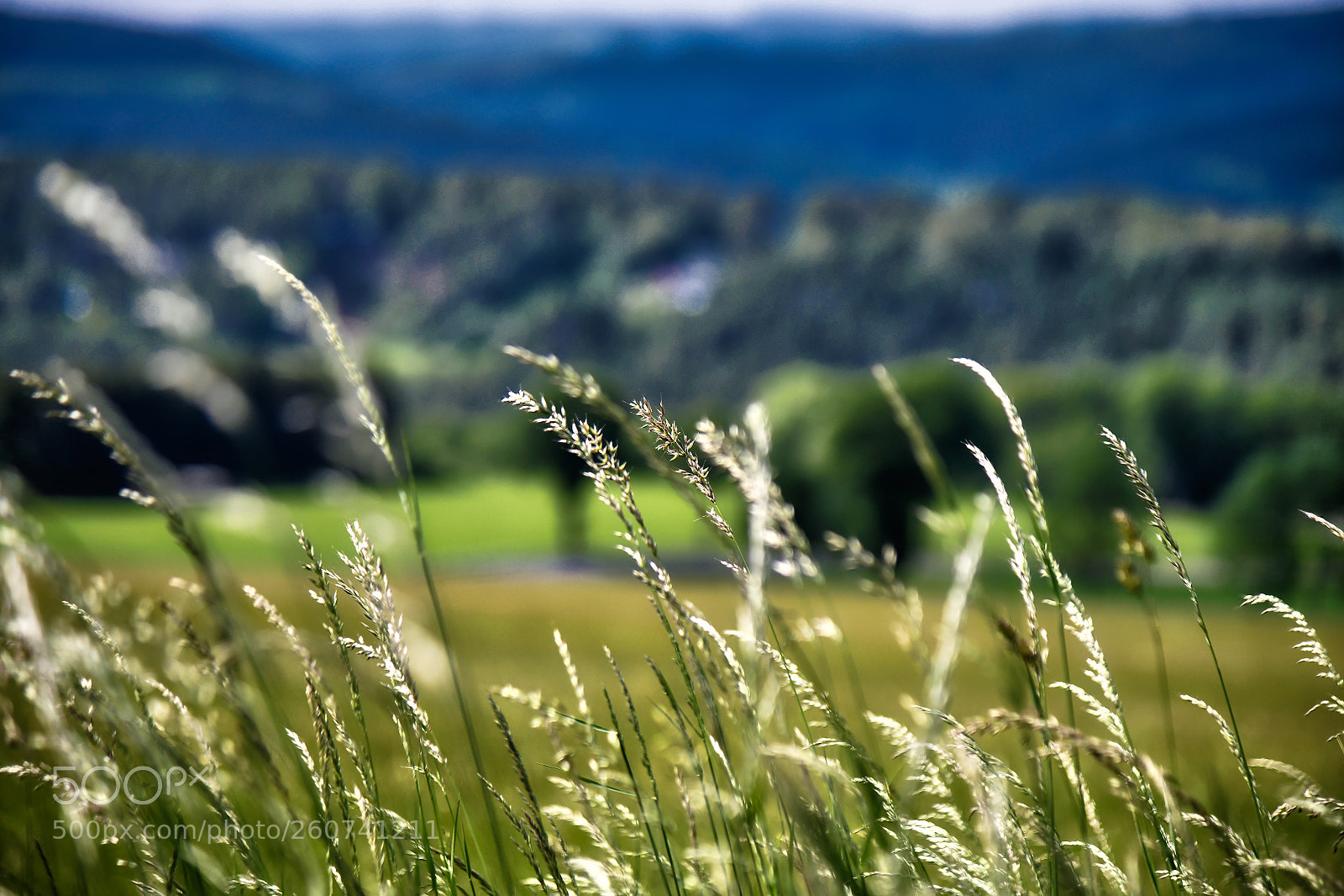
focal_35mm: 120
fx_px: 4479
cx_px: 672
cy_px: 448
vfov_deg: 11.4
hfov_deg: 17.1
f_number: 4.5
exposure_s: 1/1250
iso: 400
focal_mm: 120
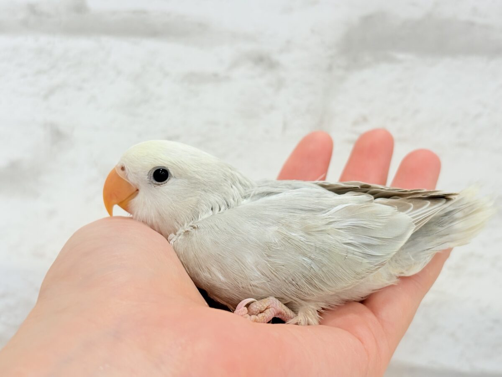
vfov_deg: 28.0
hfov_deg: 36.8
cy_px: 188
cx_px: 251
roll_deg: -2.5
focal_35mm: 52
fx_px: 754
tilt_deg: -7.2
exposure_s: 1/100
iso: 64
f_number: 1.6
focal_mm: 5.96
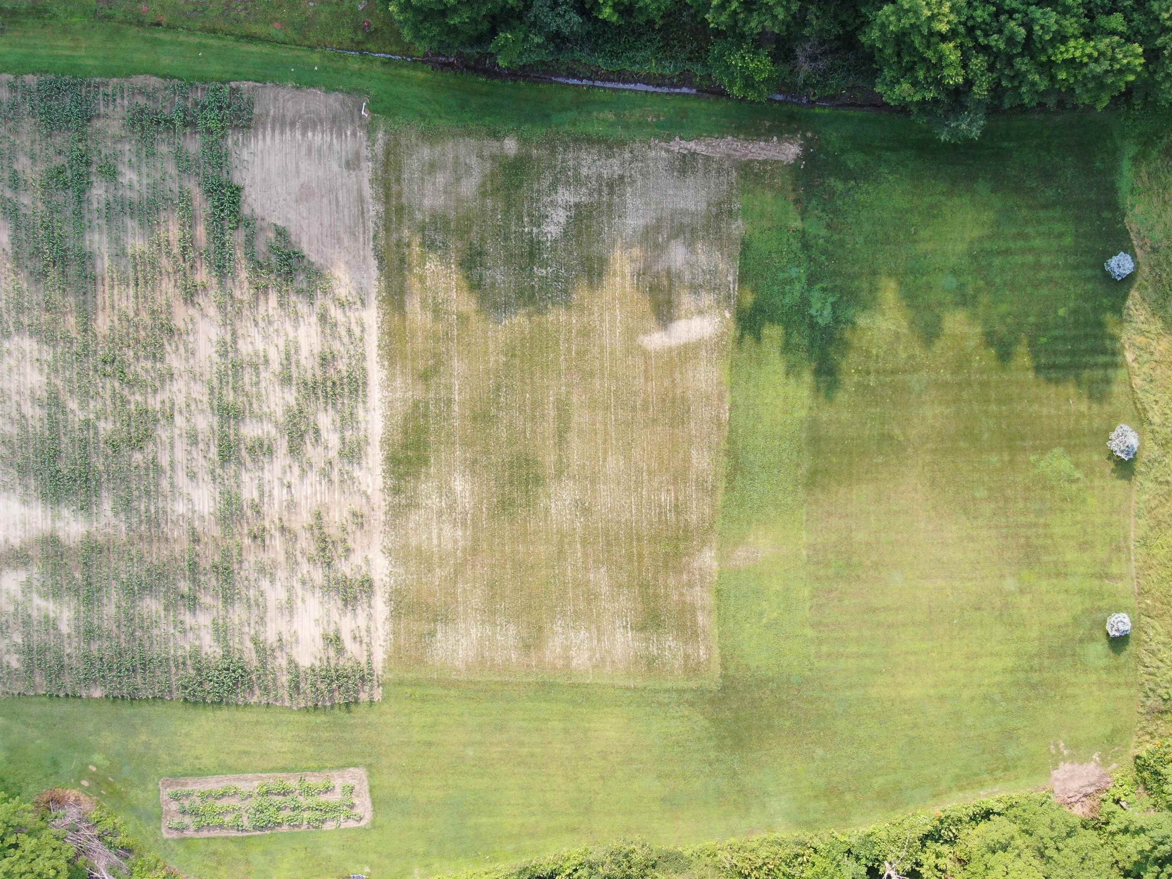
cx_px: 586
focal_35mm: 43
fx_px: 1456
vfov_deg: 33.6
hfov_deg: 43.9
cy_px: 440
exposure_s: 1/120
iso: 100
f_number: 3.6
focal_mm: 7.55
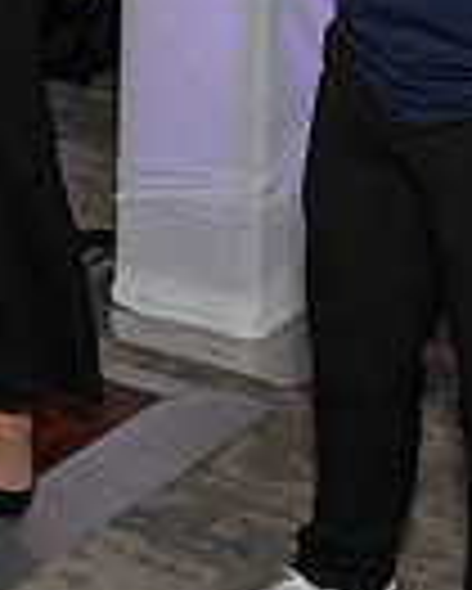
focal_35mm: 114
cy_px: -62
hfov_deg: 11.8
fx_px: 1988
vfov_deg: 16.3
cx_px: -523
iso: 1000
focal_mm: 17
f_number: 7.1
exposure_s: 1/250
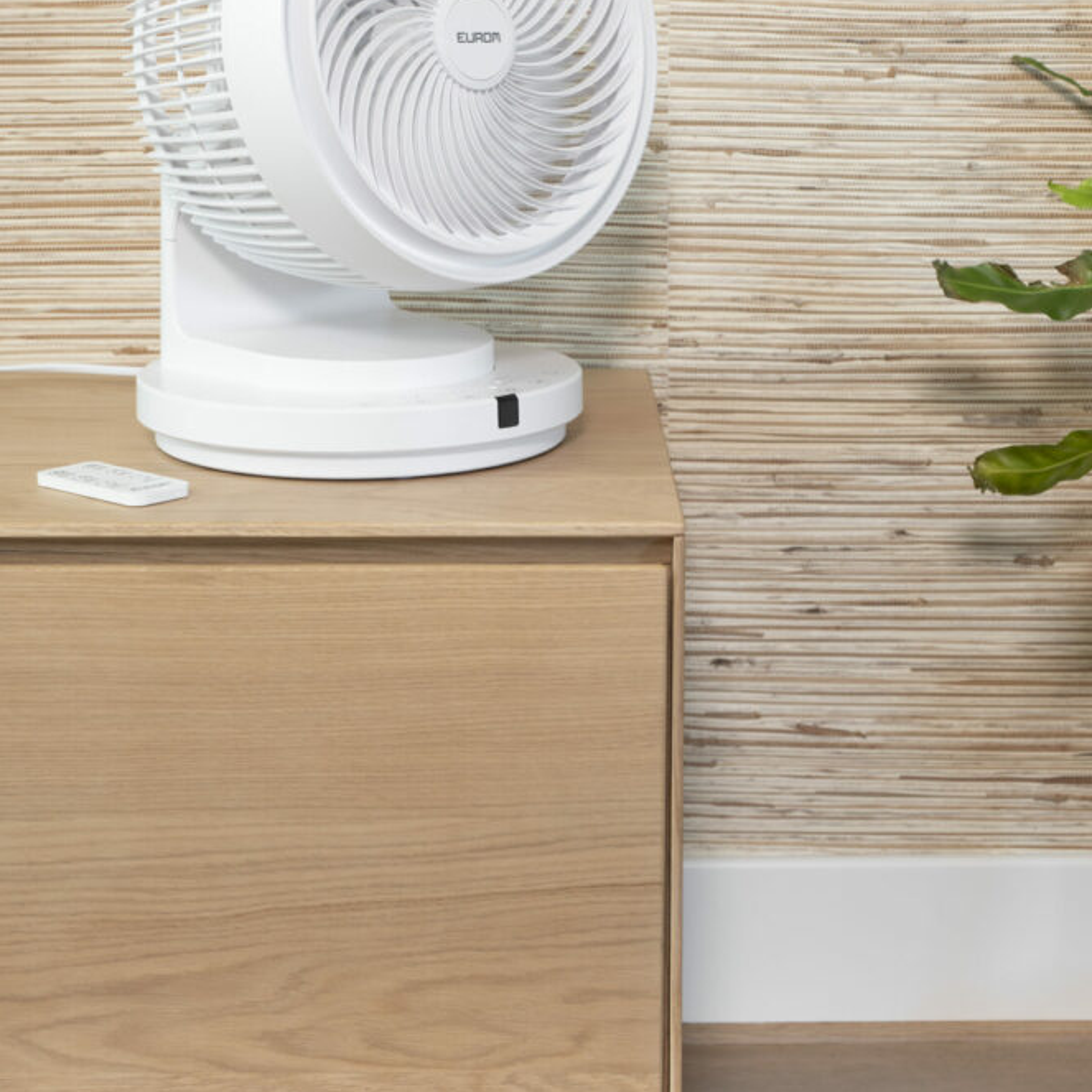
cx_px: 604
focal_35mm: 62
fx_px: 2223
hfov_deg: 27.6
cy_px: 321
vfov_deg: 27.3
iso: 320
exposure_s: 1/8
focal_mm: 42.2
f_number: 5.6
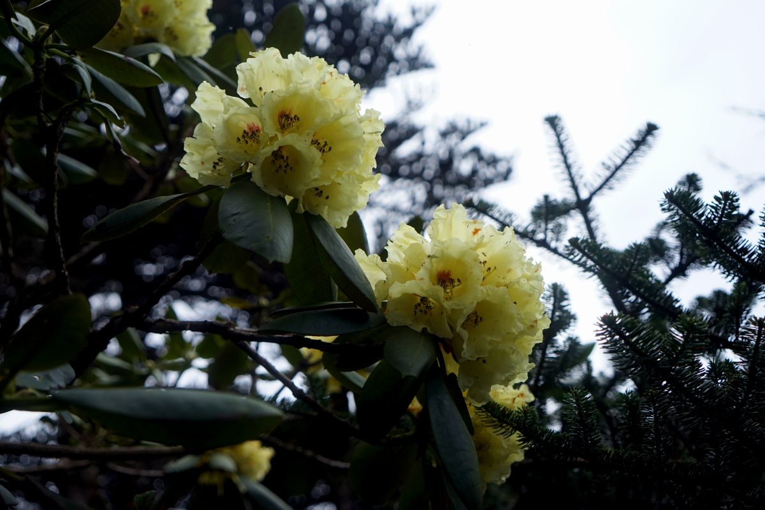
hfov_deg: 44.5
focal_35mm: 44
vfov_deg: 30.5
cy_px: 255
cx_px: 382
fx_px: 935
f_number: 4.5
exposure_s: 1/2500
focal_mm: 44
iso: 500
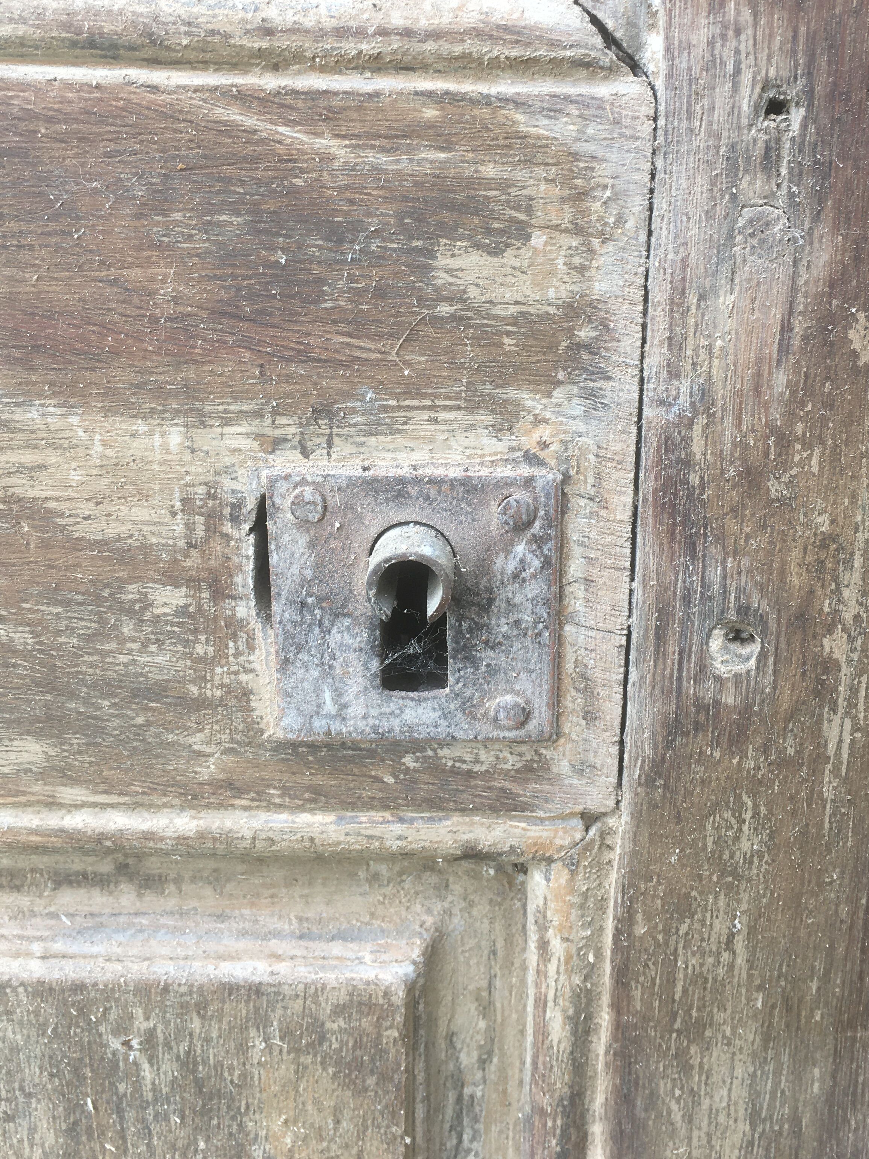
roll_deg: -3.1
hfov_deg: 37.7
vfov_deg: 48.5
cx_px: 473
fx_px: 1272
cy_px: 436
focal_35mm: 38
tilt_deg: -26.5
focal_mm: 4.15
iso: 25
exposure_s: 1/120
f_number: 2.2
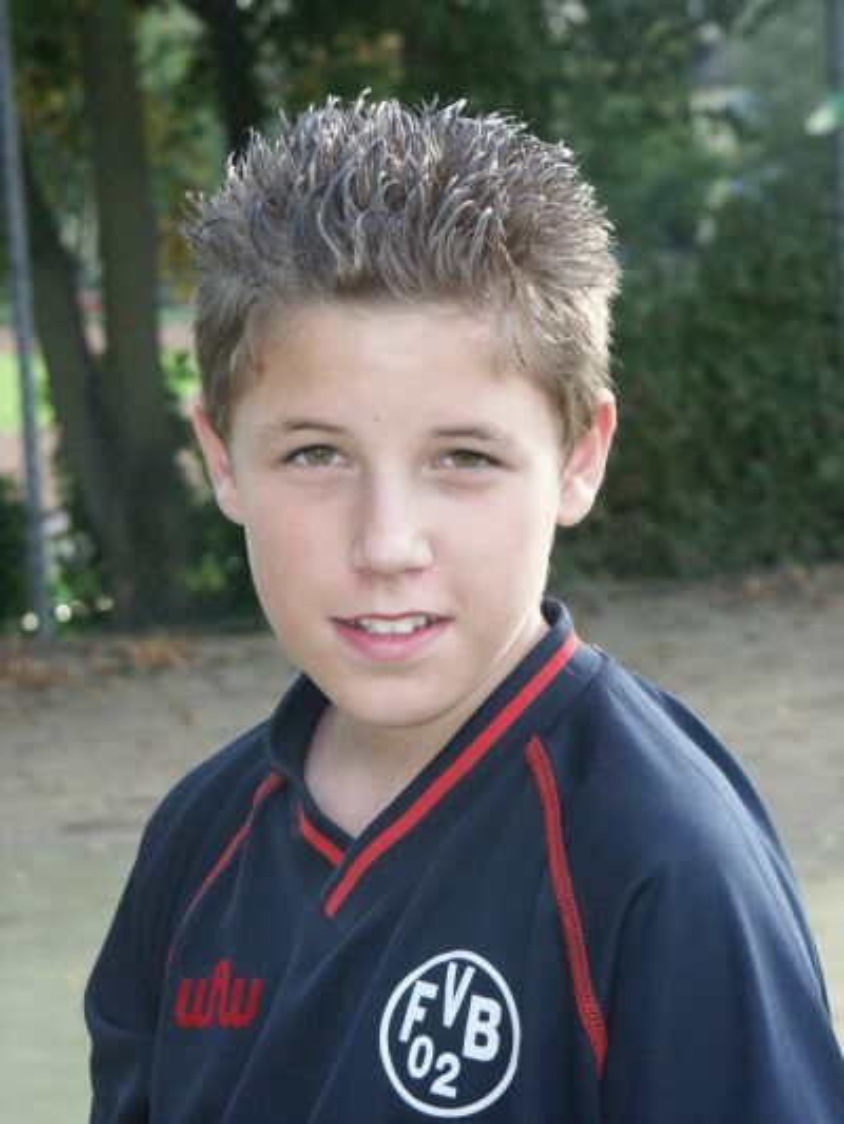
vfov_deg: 13.9
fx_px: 4614
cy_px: 562
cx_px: 422
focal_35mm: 142
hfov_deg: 10.5
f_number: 4.5
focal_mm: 35.89
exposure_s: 1/250
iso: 200
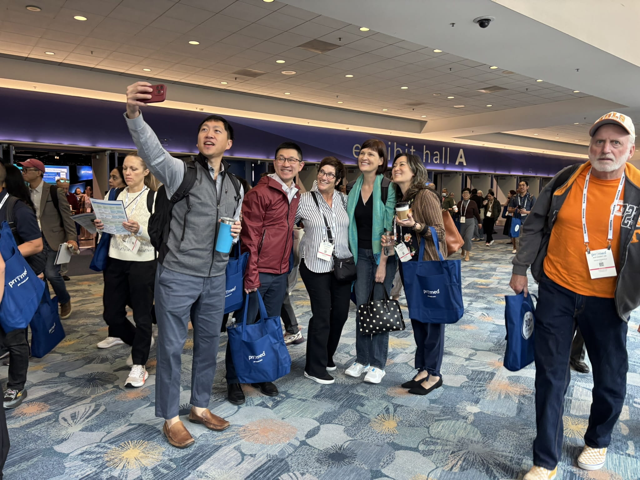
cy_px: 240
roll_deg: +0.6
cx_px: 320
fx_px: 481
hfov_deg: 67.3
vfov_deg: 53.1
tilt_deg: -7.8
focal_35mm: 26
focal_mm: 5.96
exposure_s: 1/60
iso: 160
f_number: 1.6
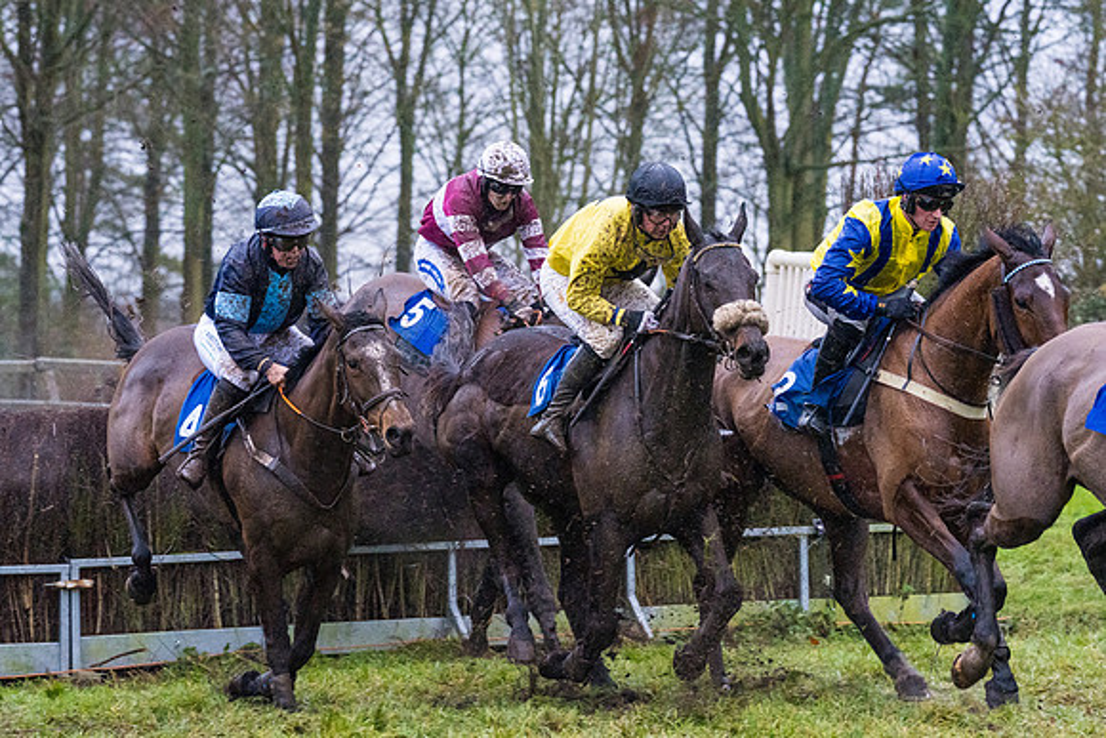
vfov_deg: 7.7
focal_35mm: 179
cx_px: 520
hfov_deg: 11.5
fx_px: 5486
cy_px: 254
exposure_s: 1/800
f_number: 4.5
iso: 5000
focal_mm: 135
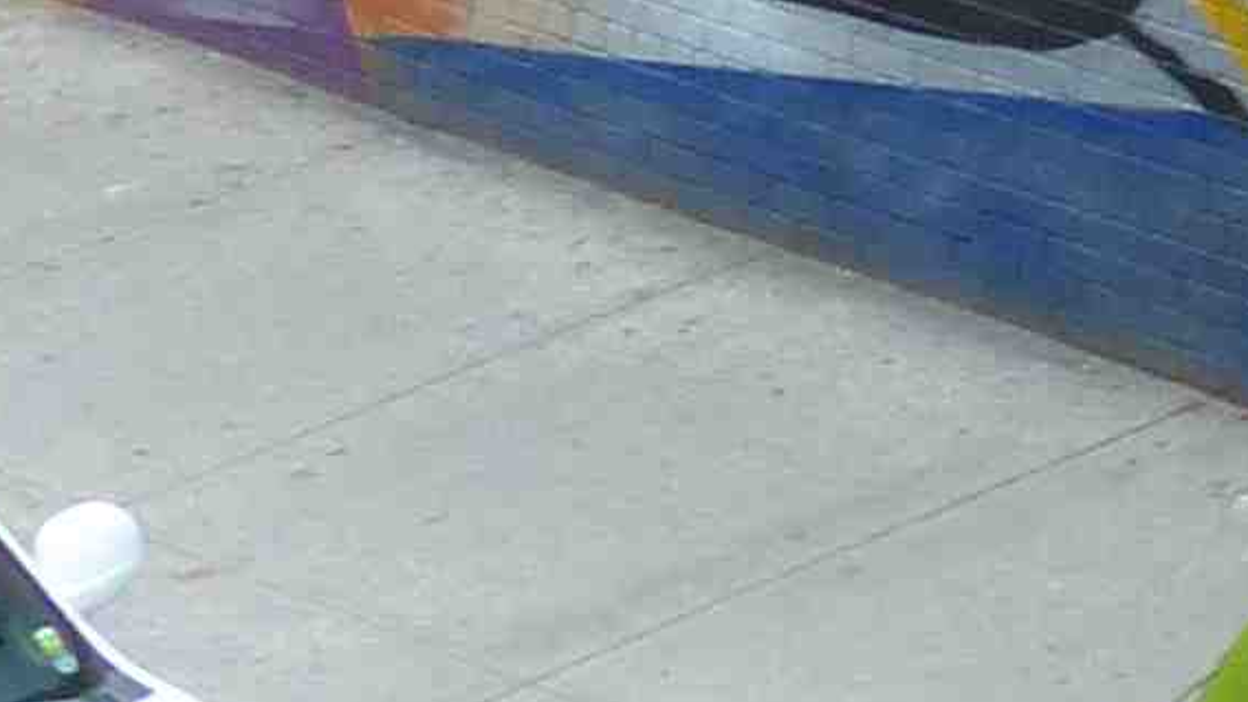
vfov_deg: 2.9
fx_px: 13469
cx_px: 2368
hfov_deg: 5.2
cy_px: -2581
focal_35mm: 407
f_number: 4
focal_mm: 9.1
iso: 100
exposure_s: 1/125
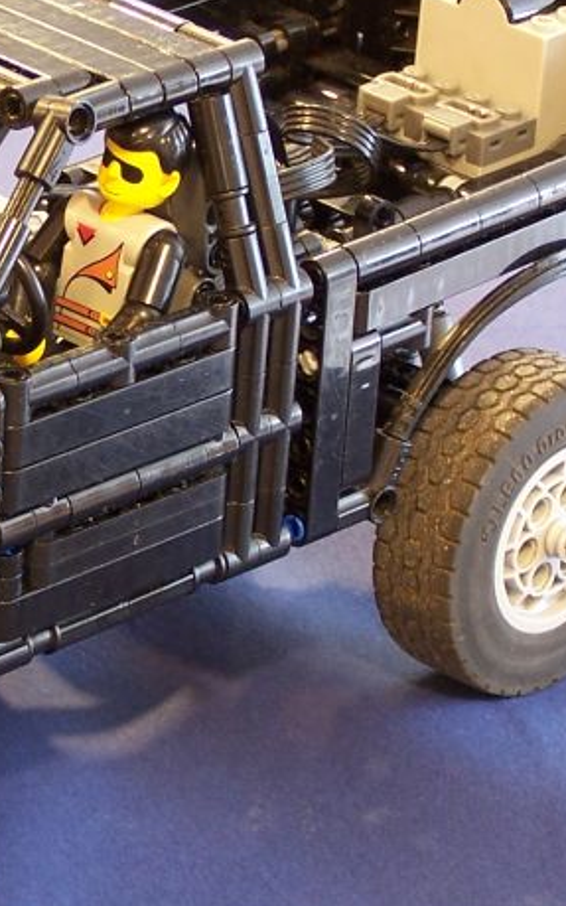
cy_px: 452
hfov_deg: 6.7
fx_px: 4787
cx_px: -89
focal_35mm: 194
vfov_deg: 10.8
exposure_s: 1/2
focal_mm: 13.7
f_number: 3.2
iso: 80
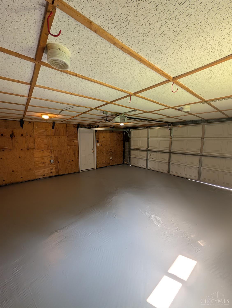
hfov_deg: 94.7
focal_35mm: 12
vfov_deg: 110.4
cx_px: 116
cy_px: 154
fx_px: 107
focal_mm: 2.02
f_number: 1.7
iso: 60
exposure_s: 1/78.9
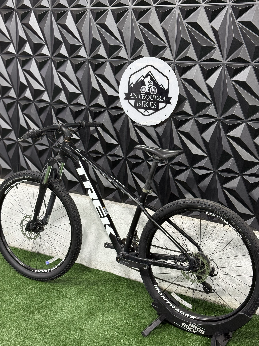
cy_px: 173
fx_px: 479
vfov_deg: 39.7
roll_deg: -2.6
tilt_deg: -11.9
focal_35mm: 48
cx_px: 130
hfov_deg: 30.3
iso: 160
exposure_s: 1/60
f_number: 1.78
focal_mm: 6.76
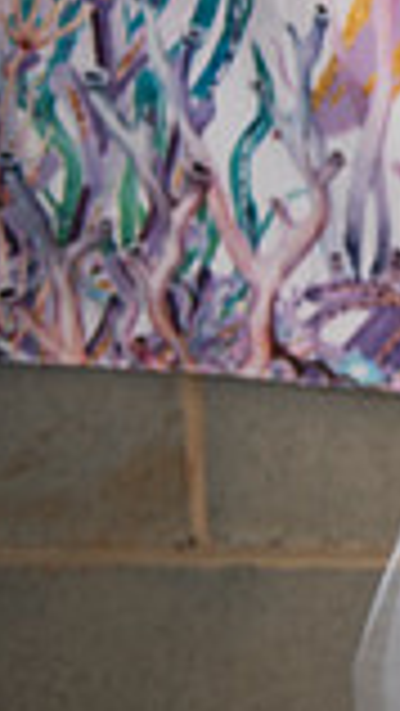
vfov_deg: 14.1
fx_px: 2825
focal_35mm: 150
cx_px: 1184
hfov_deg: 7.2
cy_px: -15
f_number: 2.8
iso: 250
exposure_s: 1/160
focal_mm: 38
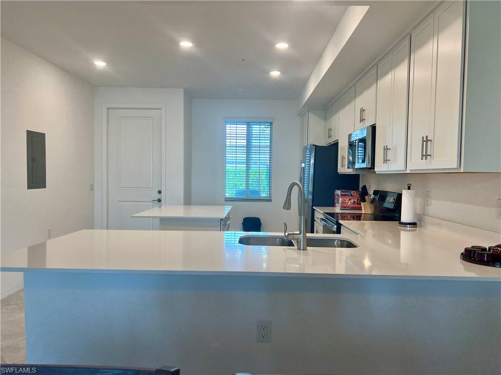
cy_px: 188
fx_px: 376
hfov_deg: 67.3
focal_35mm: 26
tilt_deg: -3.2
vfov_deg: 53.1
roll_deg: -1.0
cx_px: 250
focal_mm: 5.7
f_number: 1.5
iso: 64
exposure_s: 1/120
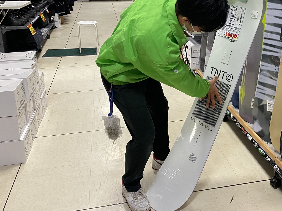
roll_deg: +0.1
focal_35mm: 41
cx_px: 184
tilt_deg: -16.4
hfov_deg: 45.2
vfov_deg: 34.6
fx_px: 334
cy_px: 61
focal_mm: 4.25
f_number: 1.8
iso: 100
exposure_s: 1/50
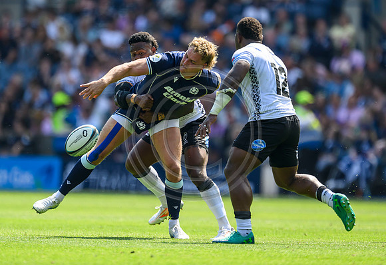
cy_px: 107
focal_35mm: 799
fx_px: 8648
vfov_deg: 1.8
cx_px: 202
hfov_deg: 2.6
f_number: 4
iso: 500
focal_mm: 560
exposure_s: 1/2000
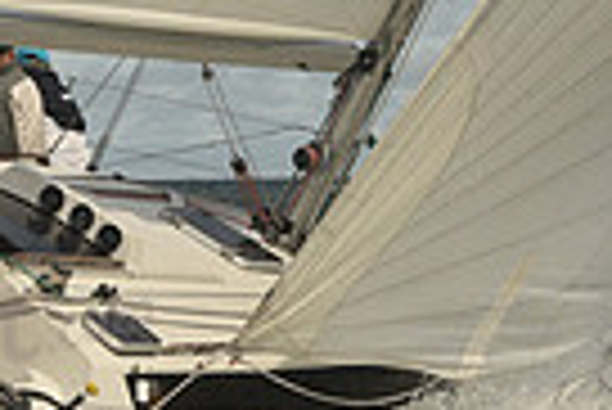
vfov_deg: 4.6
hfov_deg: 6.9
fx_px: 5088
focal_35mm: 299
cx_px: 392
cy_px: 79
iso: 320
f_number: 7.1
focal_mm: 70
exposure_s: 1/1000
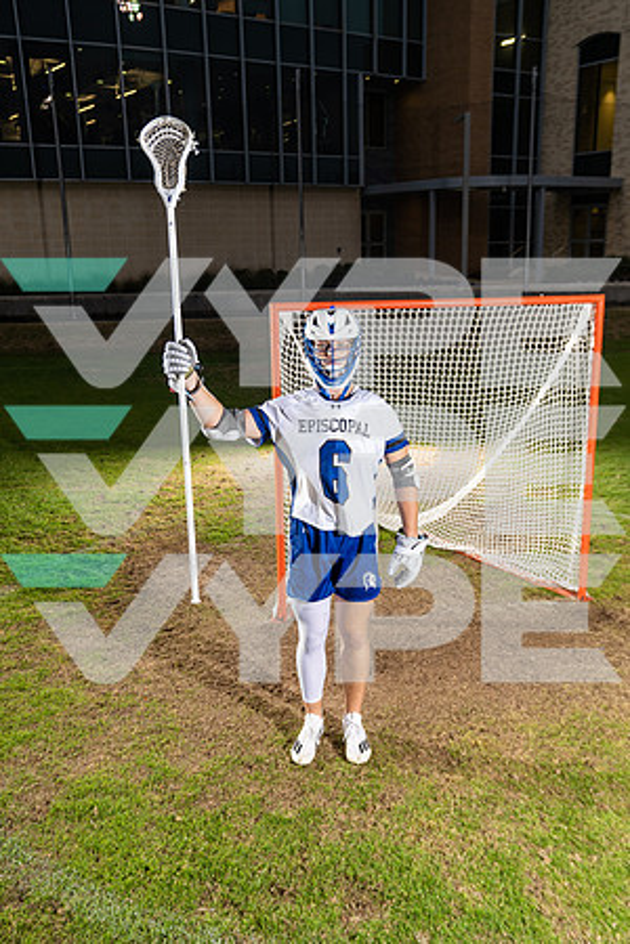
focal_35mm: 33
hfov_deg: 40.0
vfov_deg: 57.2
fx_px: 866
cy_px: 472
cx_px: 315
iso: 200
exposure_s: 1/250
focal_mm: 33
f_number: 4.5
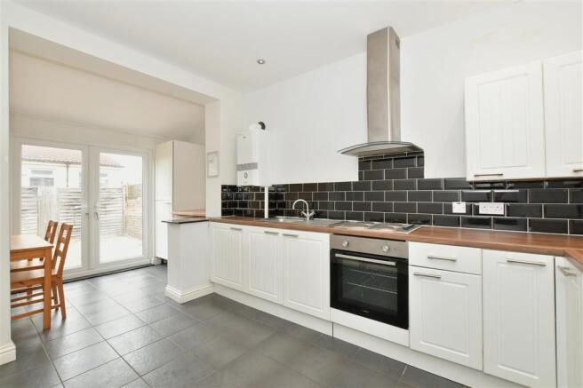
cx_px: 292
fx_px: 243
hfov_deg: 100.4
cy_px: 194
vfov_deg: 77.3
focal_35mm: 15
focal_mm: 10
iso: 320
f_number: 8
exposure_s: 1/10
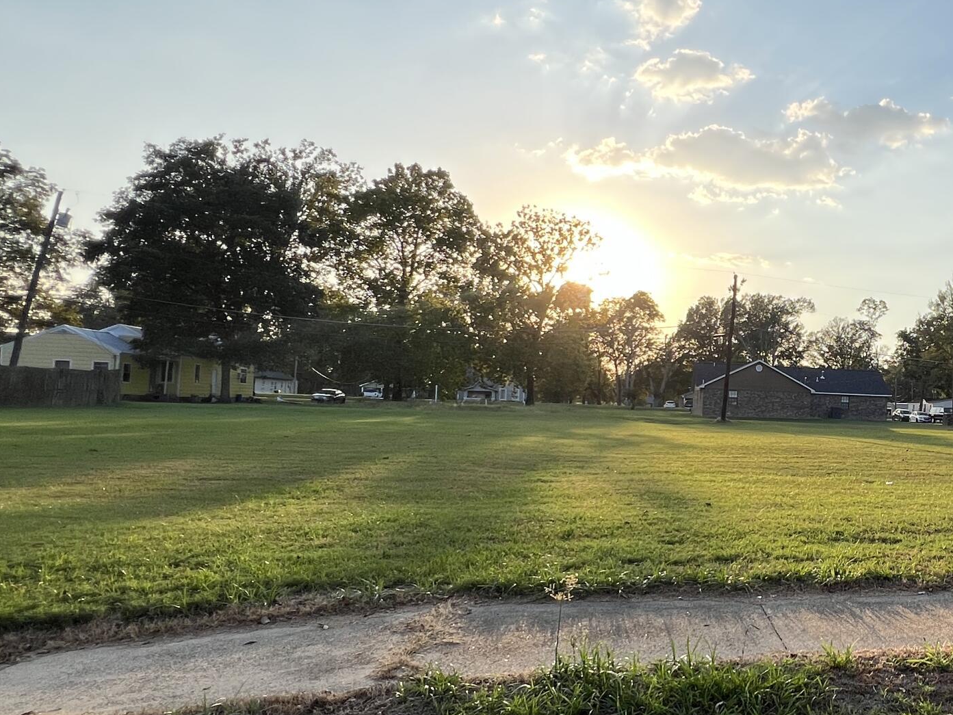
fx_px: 771
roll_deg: -2.3
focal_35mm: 28
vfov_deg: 49.7
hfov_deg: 55.0
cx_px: 860
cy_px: 381
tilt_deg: +1.2
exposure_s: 1/752
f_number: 1.8
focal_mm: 1.57
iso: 32
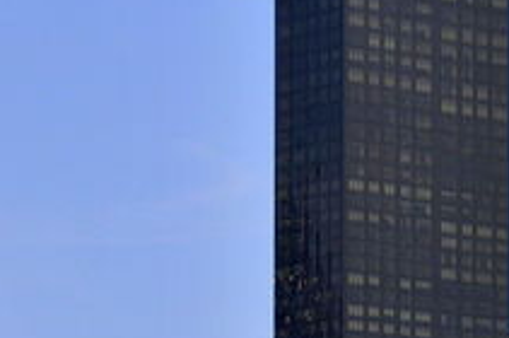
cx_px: 659
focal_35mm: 416
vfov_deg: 3.3
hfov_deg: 4.9
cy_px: 458
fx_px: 5875
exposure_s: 1/1000
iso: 200
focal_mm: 65
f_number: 8
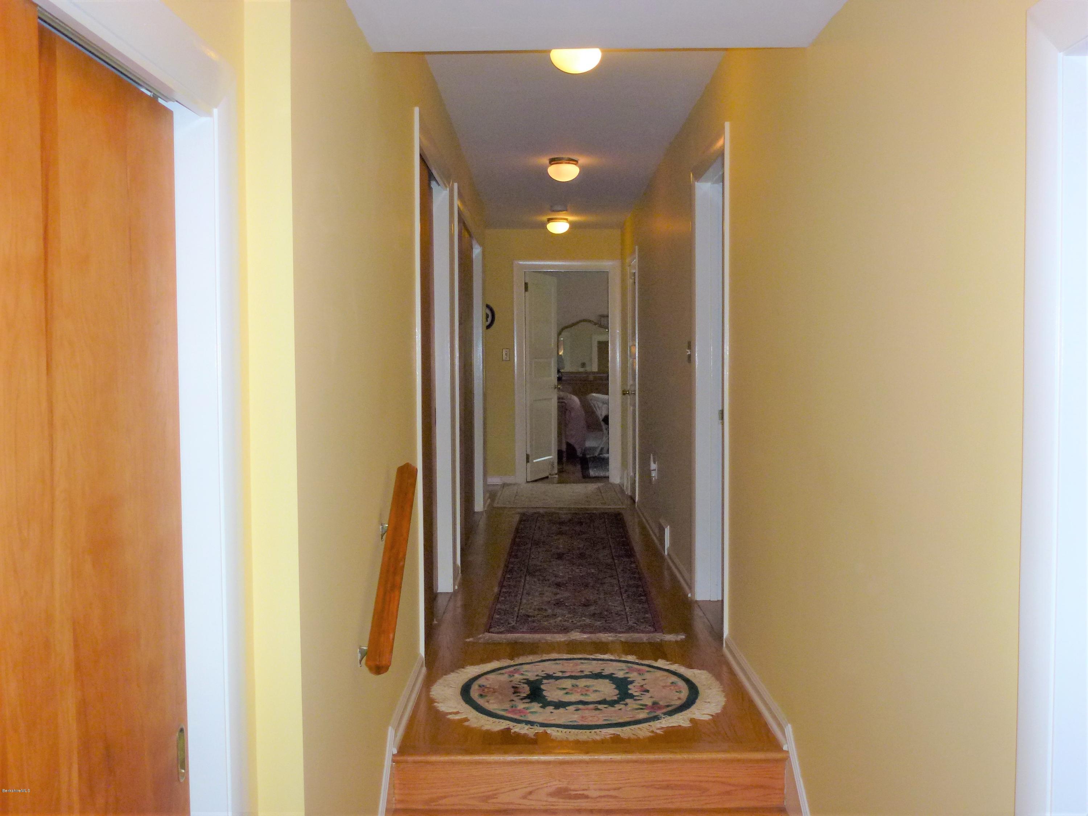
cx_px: 544
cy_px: 408
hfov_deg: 55.4
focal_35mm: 33
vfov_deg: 42.9
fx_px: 1037
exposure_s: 1/60
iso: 200
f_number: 3.6
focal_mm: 5.9
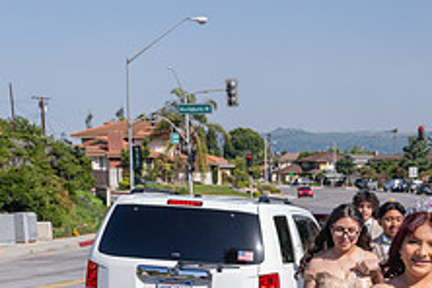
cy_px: 373
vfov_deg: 16.0
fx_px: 972
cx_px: 387
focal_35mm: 81
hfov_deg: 24.4
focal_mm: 31
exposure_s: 1/800
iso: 200
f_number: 5.6
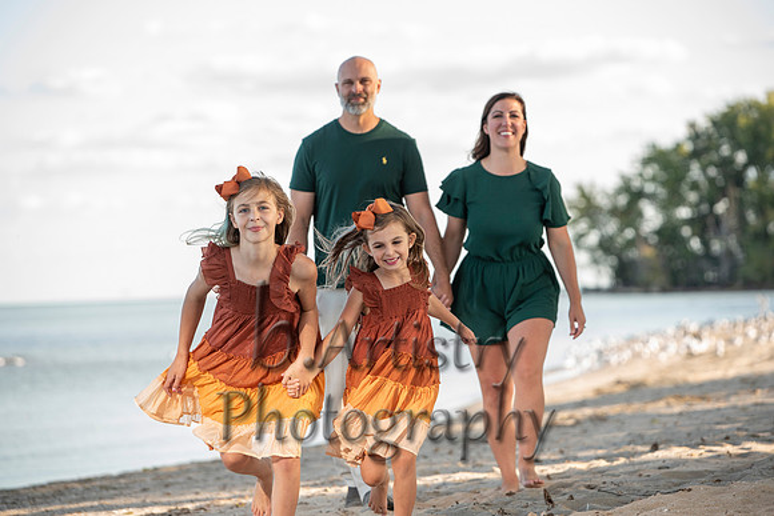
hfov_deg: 13.7
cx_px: 387
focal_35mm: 150
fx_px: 3226
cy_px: 258
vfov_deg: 9.2
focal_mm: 150
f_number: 4
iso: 250
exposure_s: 1/320
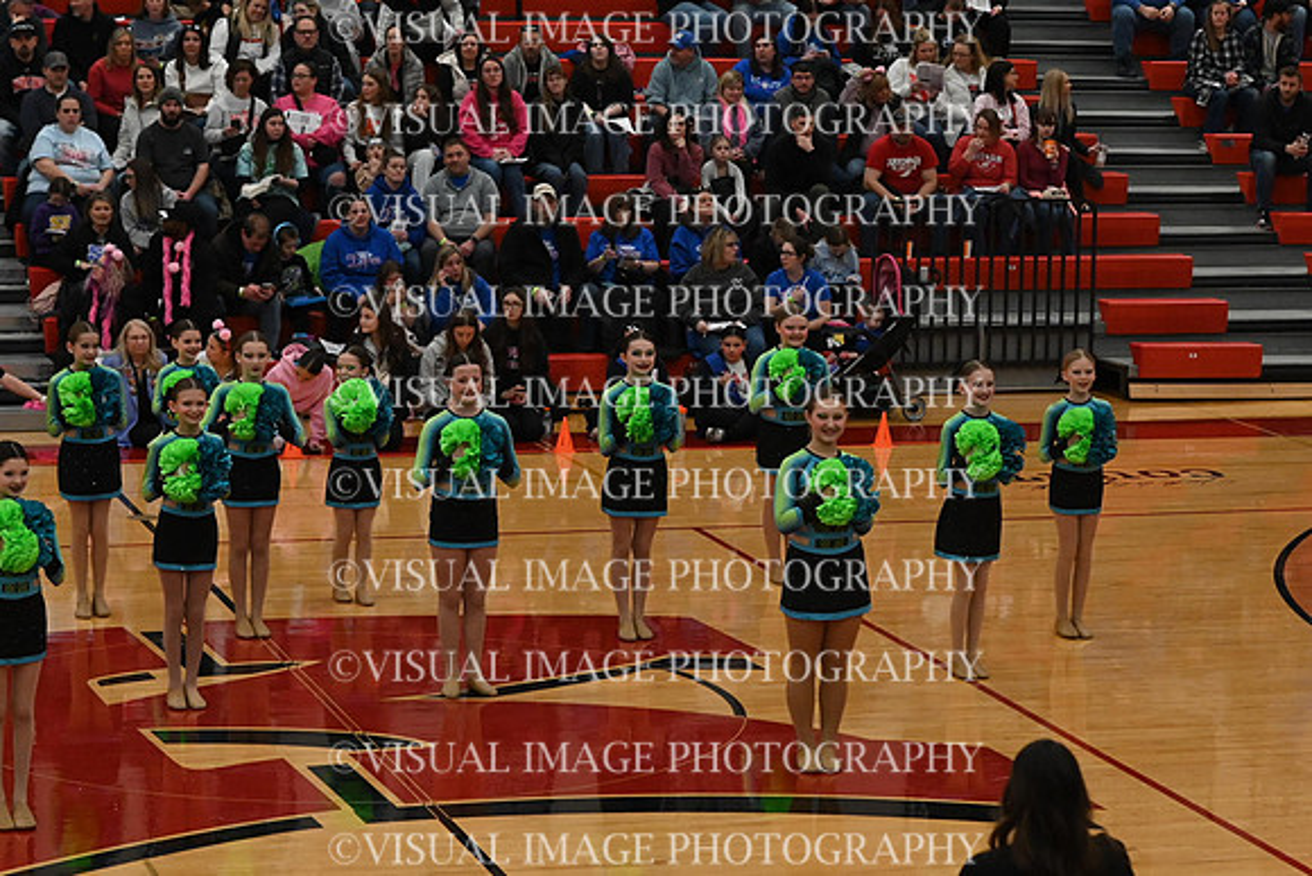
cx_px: 656
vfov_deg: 13.0
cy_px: 438
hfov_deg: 19.5
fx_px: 3827
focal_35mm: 105
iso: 5000
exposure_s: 1/500
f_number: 4
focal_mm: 70
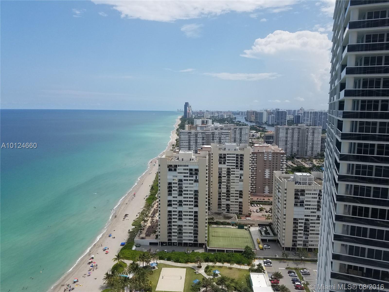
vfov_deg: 53.1
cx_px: 194
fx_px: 292
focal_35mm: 26
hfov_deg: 67.3
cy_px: 146
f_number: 1.7
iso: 50
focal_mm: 4.2
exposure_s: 1/4016
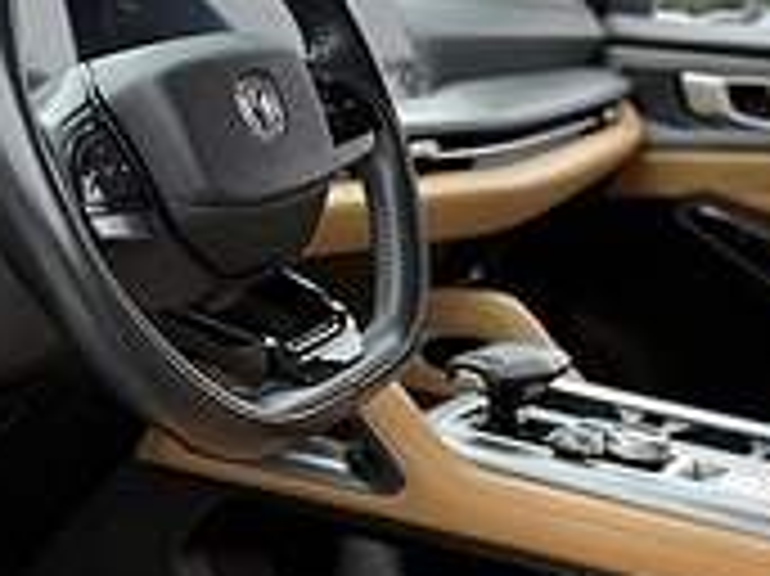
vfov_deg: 19.1
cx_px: 486
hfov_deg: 25.3
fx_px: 1712
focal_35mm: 77
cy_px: 376
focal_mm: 6.76
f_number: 1.78
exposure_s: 1/148
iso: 64
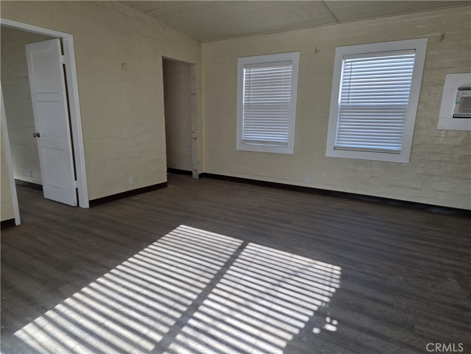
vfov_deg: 58.9
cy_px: 177
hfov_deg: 73.9
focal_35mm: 23
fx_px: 313
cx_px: 236
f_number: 1.7
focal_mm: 6.25
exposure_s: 1/180
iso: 80
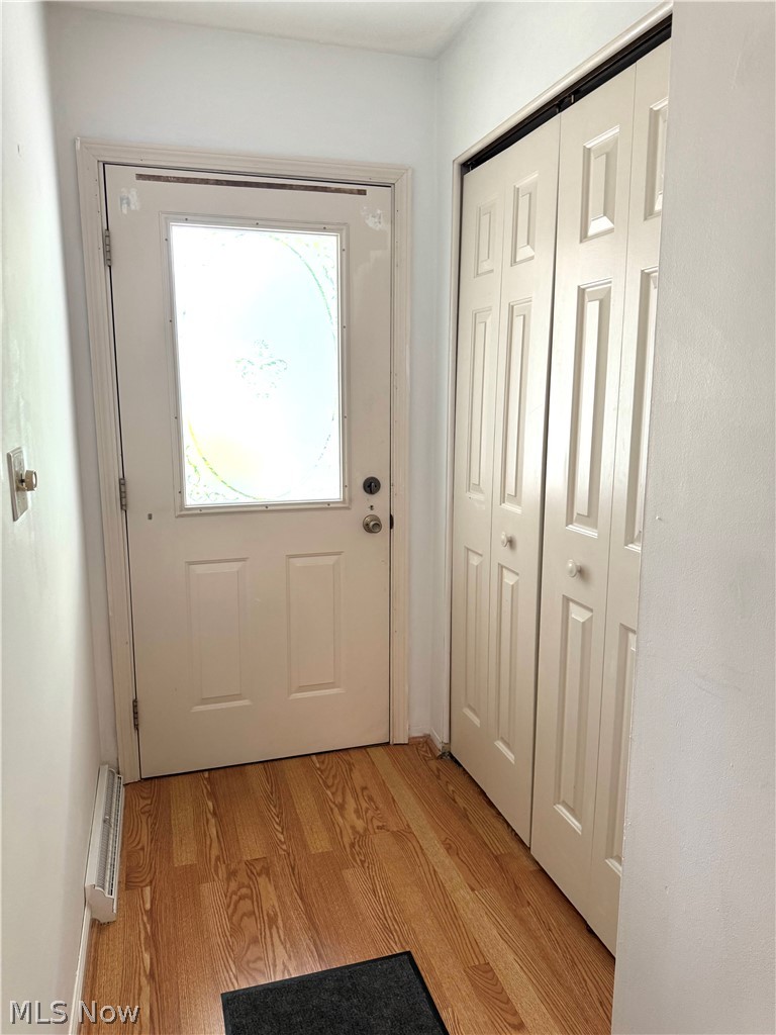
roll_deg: +0.5
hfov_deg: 56.8
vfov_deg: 71.6
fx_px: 717
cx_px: 388
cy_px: 518
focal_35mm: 24
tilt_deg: -9.1
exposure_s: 1/60
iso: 160
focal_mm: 6.76
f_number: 1.78
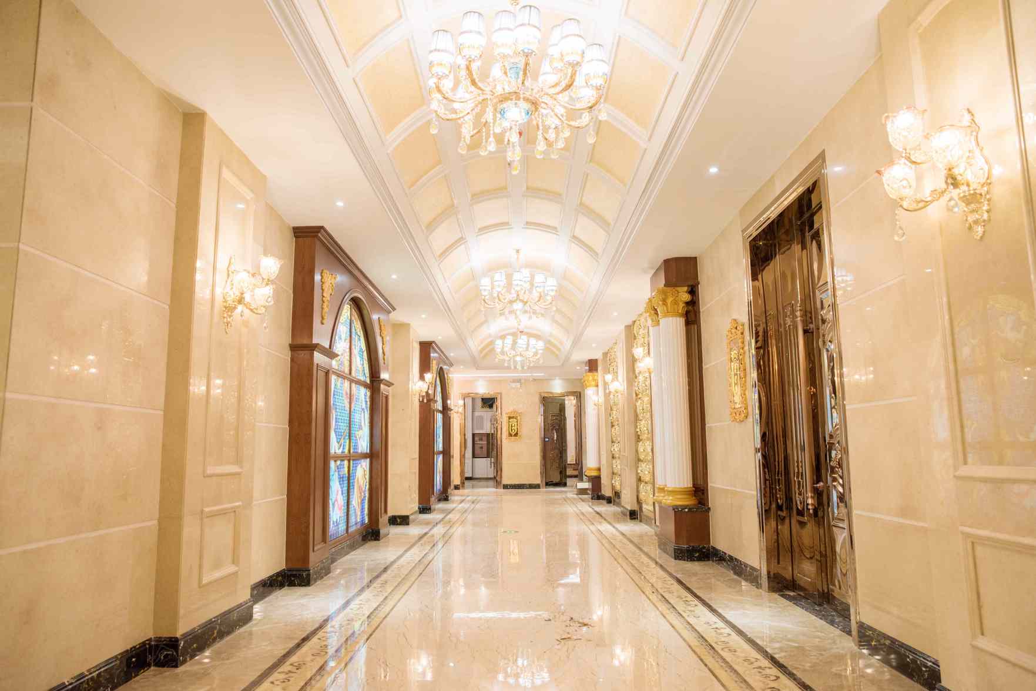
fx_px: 691
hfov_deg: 73.7
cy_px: 346
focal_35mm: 24
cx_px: 518
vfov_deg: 53.2
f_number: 4
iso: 500
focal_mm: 24
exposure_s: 1/30
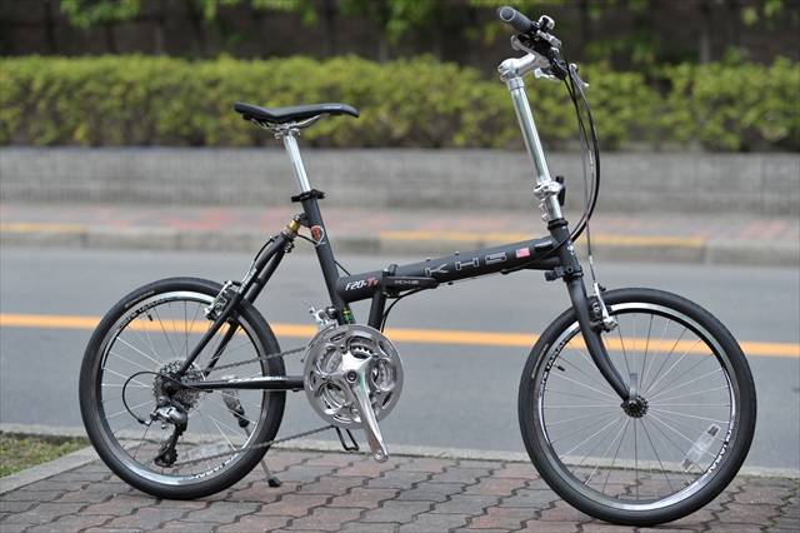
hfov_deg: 23.9
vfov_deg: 16.1
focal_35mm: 85
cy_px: 266
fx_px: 1888
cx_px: 400
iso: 200
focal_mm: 85
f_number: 2.8
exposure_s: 1/500
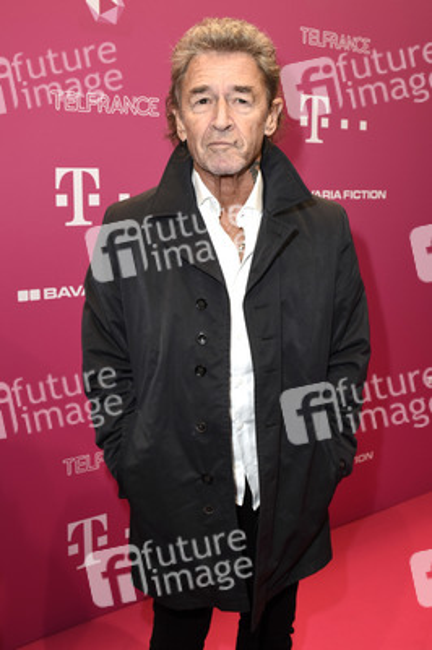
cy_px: 325
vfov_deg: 57.3
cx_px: 216
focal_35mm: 33
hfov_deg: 39.9
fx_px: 595
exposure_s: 1/160
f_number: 6.3
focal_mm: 22
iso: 500
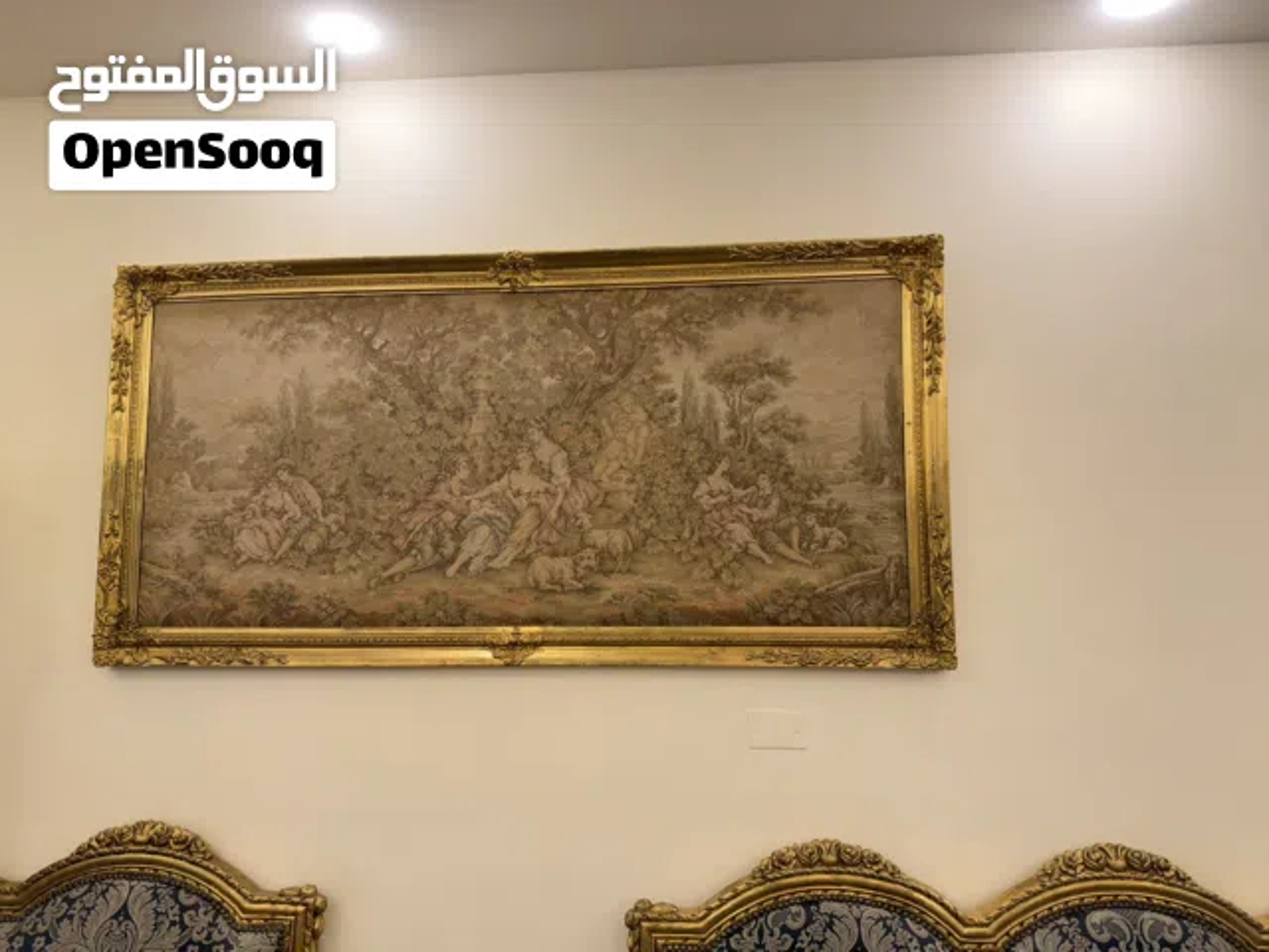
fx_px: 880
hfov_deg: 71.6
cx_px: 634
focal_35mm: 24
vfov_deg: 56.8
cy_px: 476
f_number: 1.78
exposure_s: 1/100
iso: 160
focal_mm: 6.76
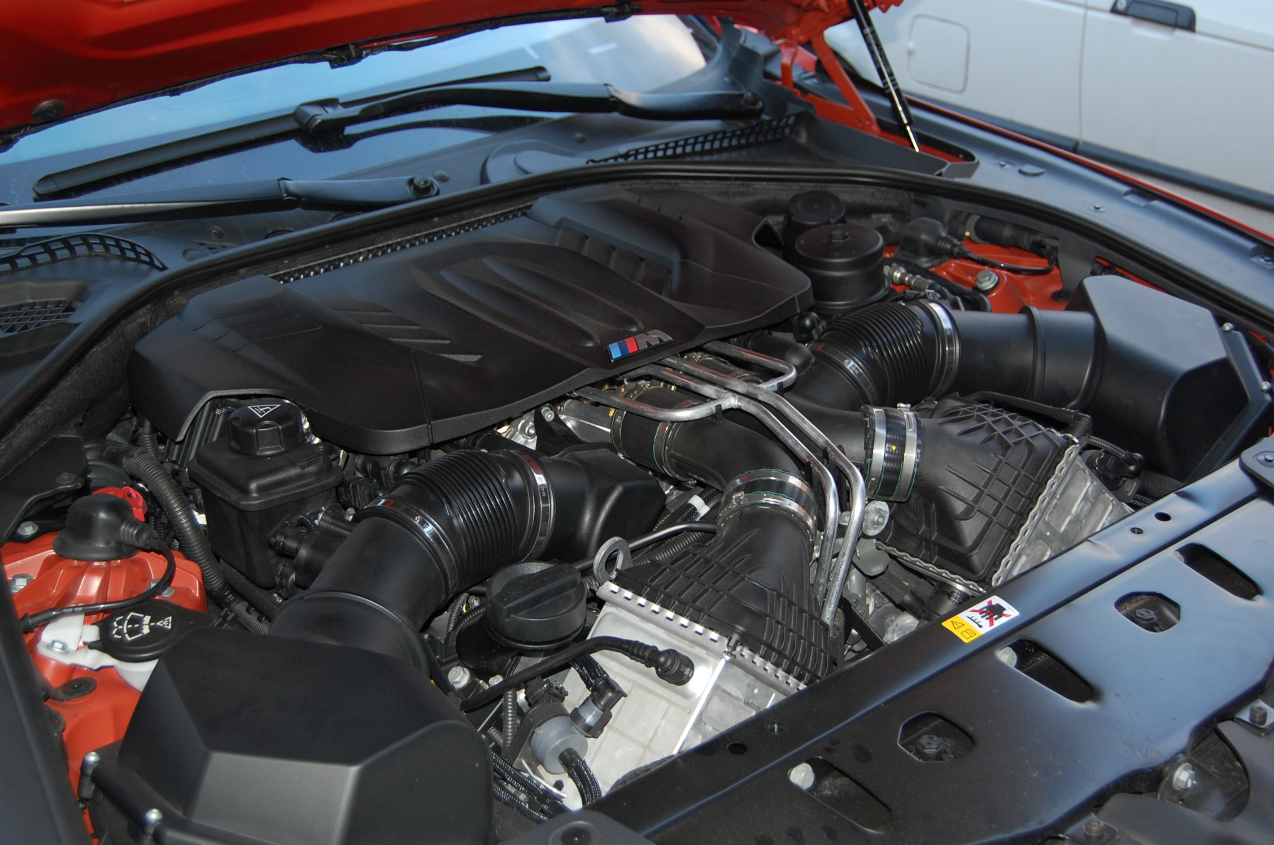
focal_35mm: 48
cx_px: 637
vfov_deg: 28.0
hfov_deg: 41.2
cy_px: 422
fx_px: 1696
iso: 400
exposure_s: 1/60
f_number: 4.5
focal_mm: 32
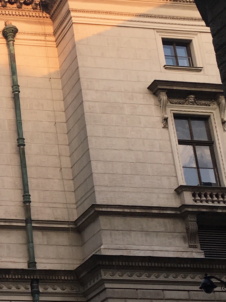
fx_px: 870
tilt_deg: +25.3
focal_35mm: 100
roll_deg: +2.9
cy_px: 162
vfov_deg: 19.6
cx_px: -113
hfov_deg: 13.9
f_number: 2.2
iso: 25
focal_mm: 4.15
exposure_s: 1/178
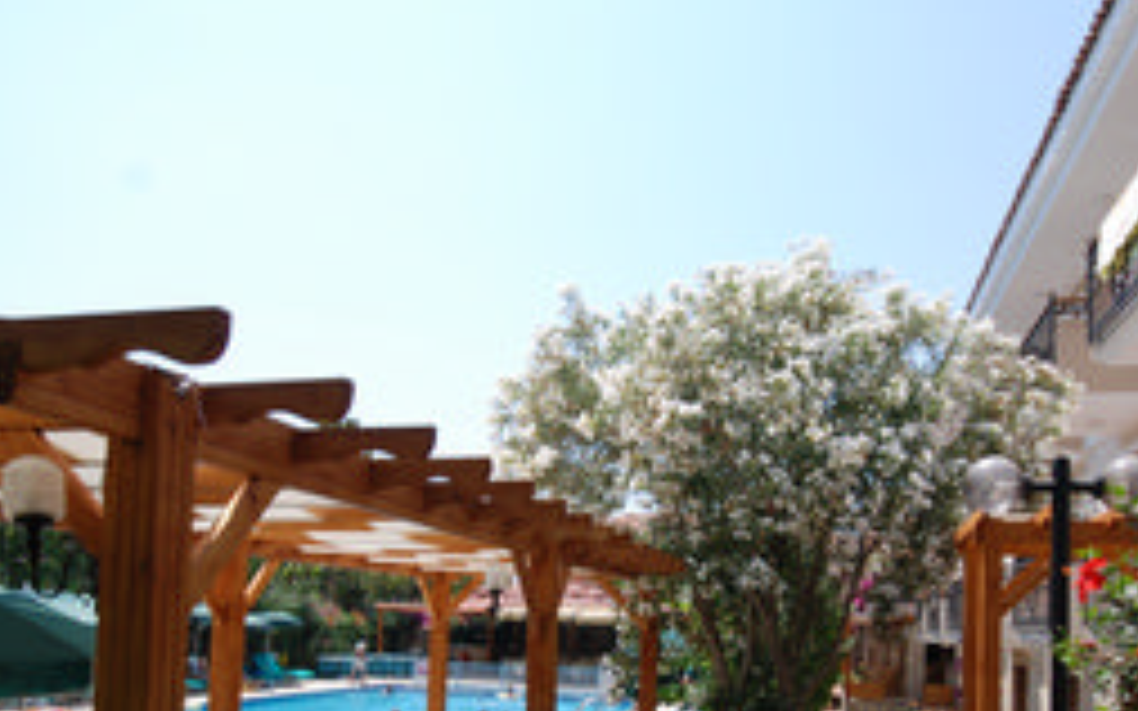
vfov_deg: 41.5
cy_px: 554
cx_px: 603
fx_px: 899
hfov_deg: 64.6
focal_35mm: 29
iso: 100
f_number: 7.1
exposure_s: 1/200
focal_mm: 10
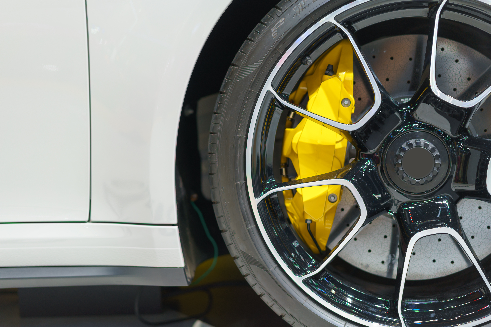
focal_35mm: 55
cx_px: 246
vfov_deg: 24.6
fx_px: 750
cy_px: 164
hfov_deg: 36.2
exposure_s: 1/200
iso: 100
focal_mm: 55
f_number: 1.8
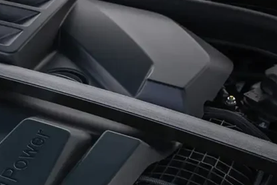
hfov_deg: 26.3
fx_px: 570
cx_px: 20
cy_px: 223
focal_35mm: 74
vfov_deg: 17.6
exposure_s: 1/80
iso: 160
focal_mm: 30
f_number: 11
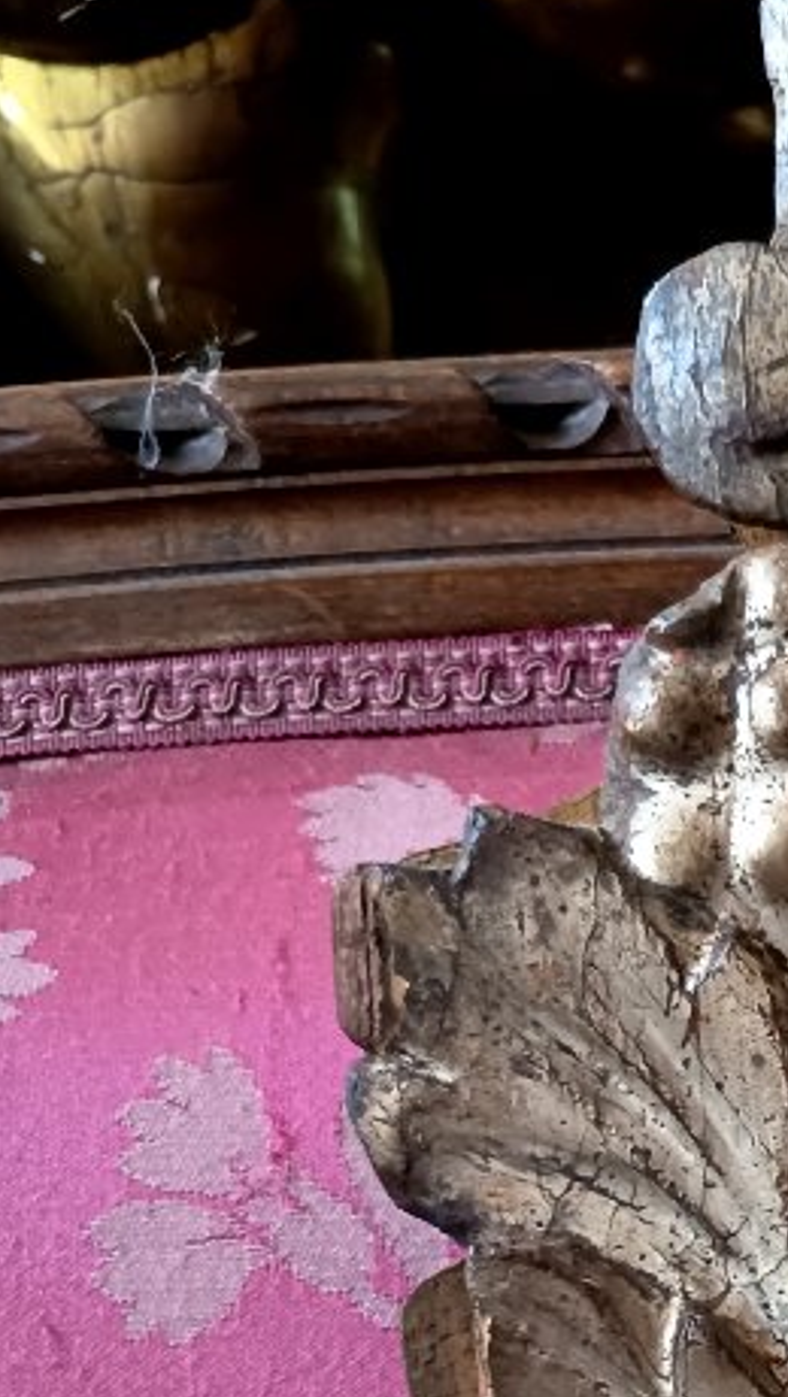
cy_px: 1245
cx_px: 1309
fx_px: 2521
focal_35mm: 68
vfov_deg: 29.7
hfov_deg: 15.8
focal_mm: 5.24
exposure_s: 1/20
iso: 1565
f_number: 1.7
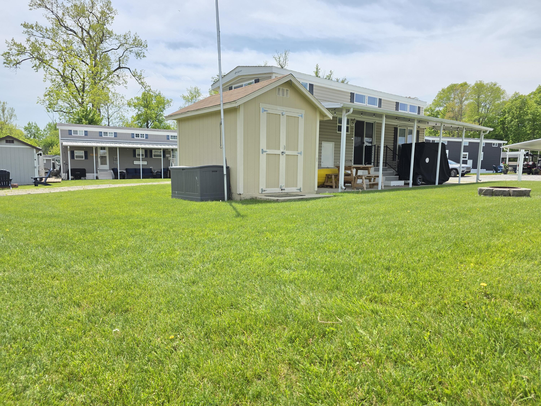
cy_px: 203
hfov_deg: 73.9
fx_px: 359
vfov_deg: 58.9
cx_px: 270
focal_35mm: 23
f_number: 1.7
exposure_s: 1/3300
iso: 80
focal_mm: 6.3
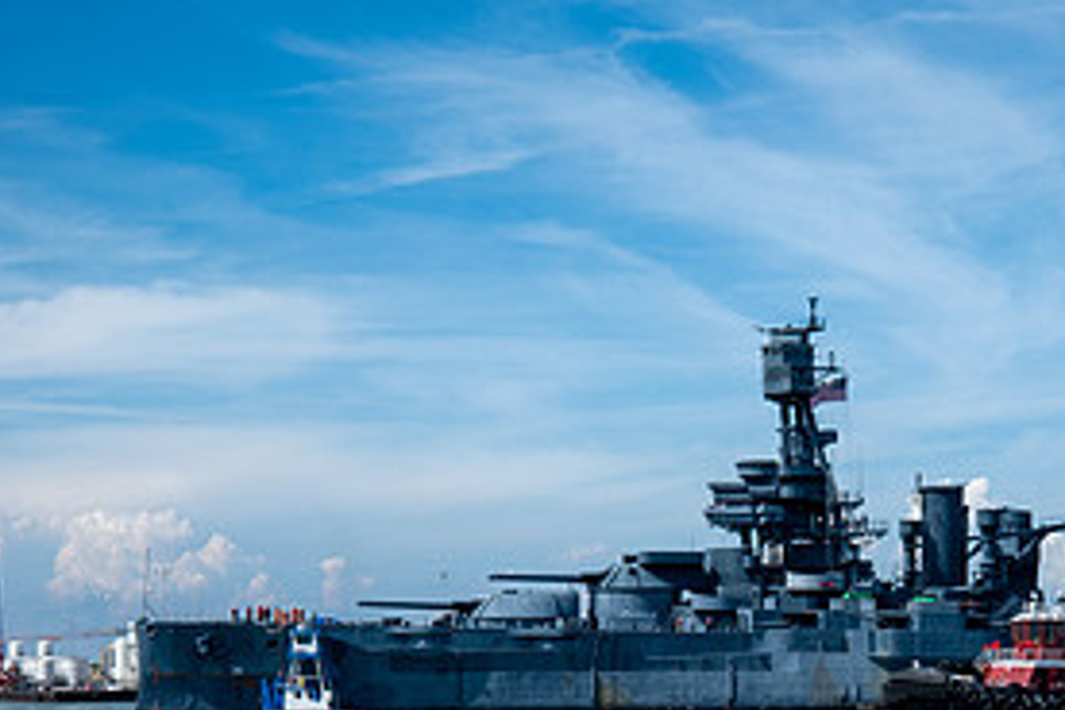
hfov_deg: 24.6
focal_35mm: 82
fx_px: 2426
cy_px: 677
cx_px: 710
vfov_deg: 16.4
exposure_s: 1/2000
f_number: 4
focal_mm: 26
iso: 160
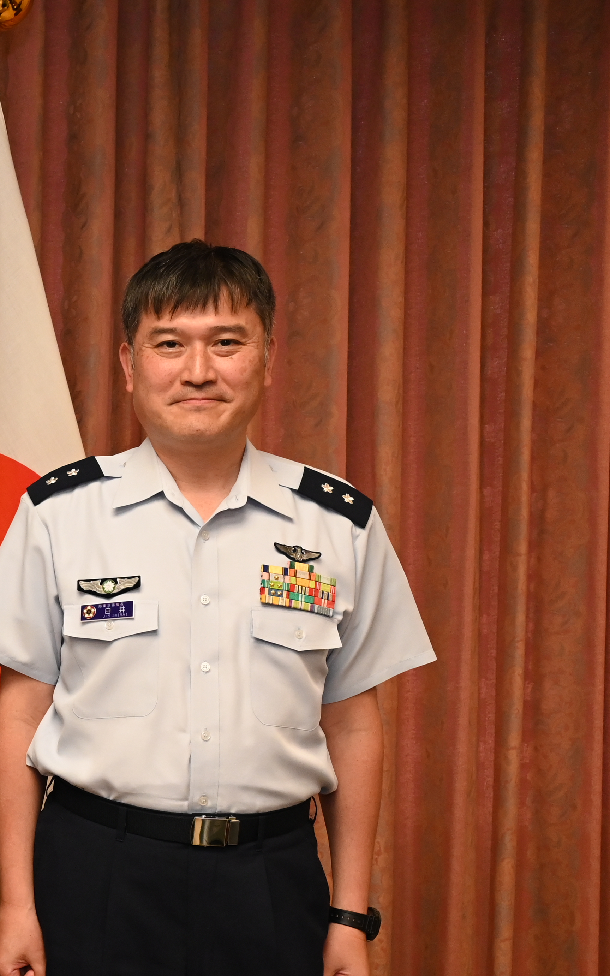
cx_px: -439
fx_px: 2074
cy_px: 594
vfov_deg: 26.4
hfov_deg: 14.9
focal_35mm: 78
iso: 2500
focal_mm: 35
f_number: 5.6
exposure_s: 1/160
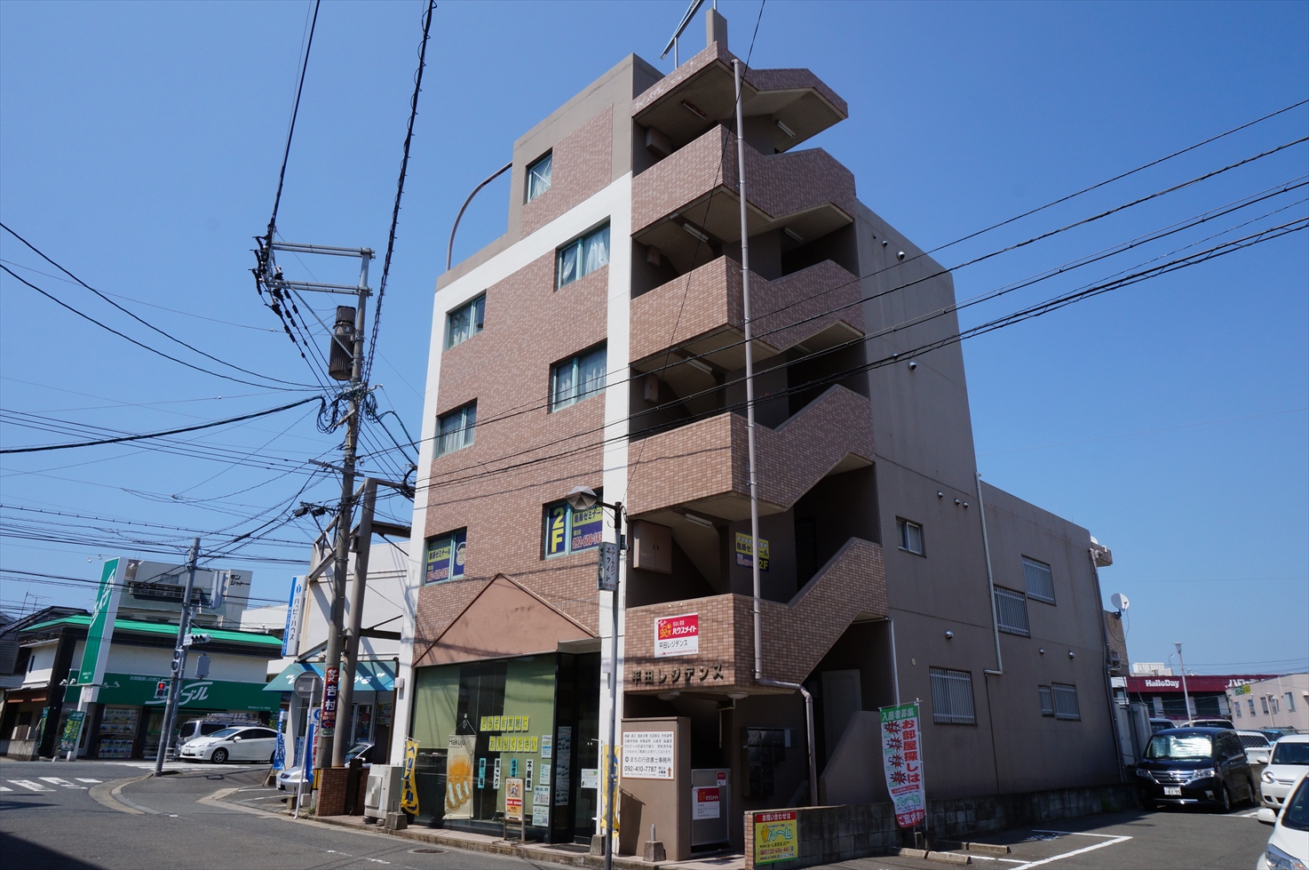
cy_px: 435
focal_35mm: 24
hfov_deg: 73.8
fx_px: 872
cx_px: 654
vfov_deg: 53.0
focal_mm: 16
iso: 200
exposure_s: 1/200
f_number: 16
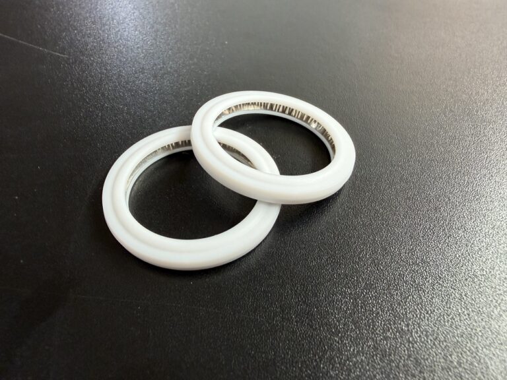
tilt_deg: -50.4
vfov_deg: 53.1
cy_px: 190
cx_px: 254
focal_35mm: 26
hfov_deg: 67.3
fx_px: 381
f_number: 2.2
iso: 160
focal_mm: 2.22
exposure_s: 1/60
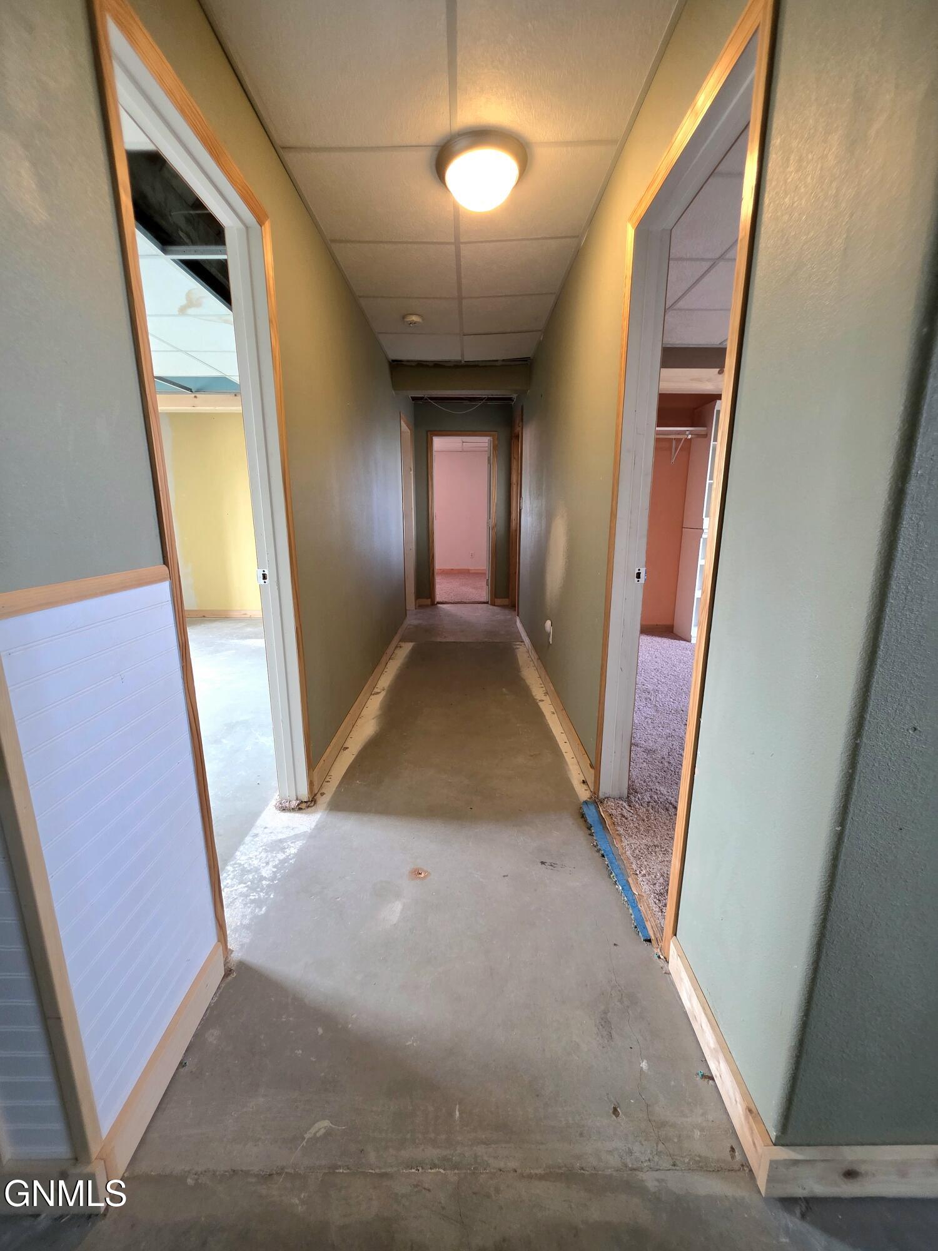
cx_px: 469
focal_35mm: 13
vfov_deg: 106.2
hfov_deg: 89.9
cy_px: 626
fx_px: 470
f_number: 1.9
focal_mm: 2.2
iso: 200
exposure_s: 1/60.2
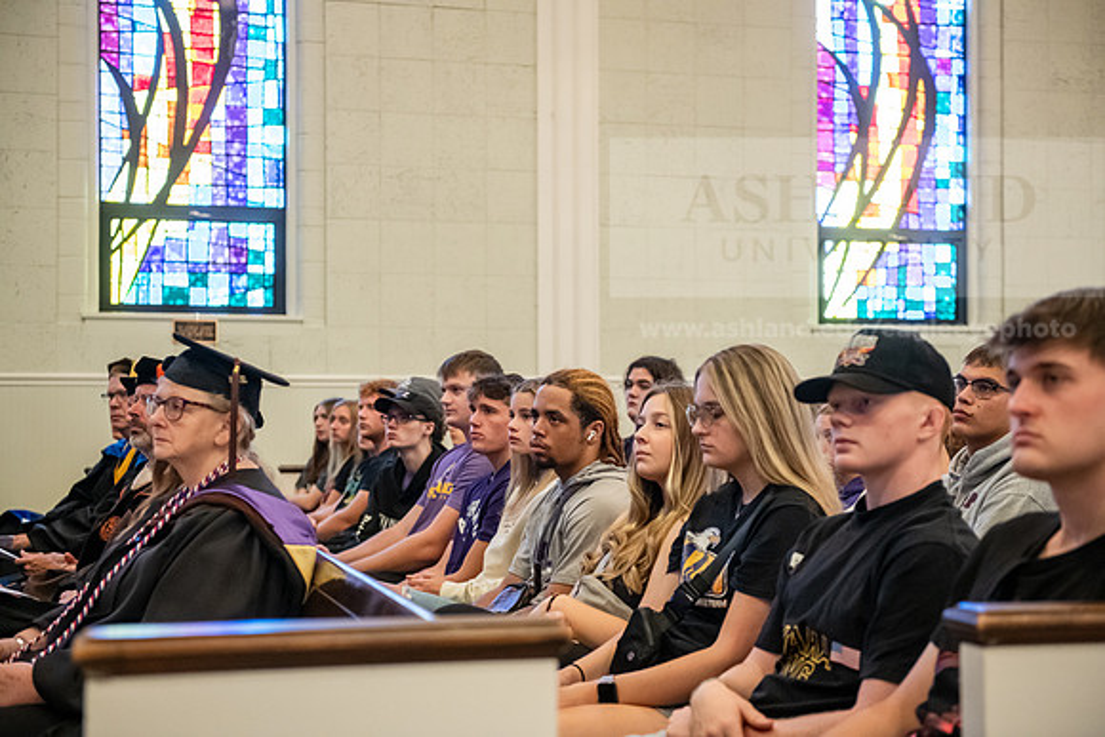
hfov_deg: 35.6
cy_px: 368
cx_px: 552
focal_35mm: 56
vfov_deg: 24.2
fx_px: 1719
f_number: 3.2
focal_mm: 56
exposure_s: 1/160
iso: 4000
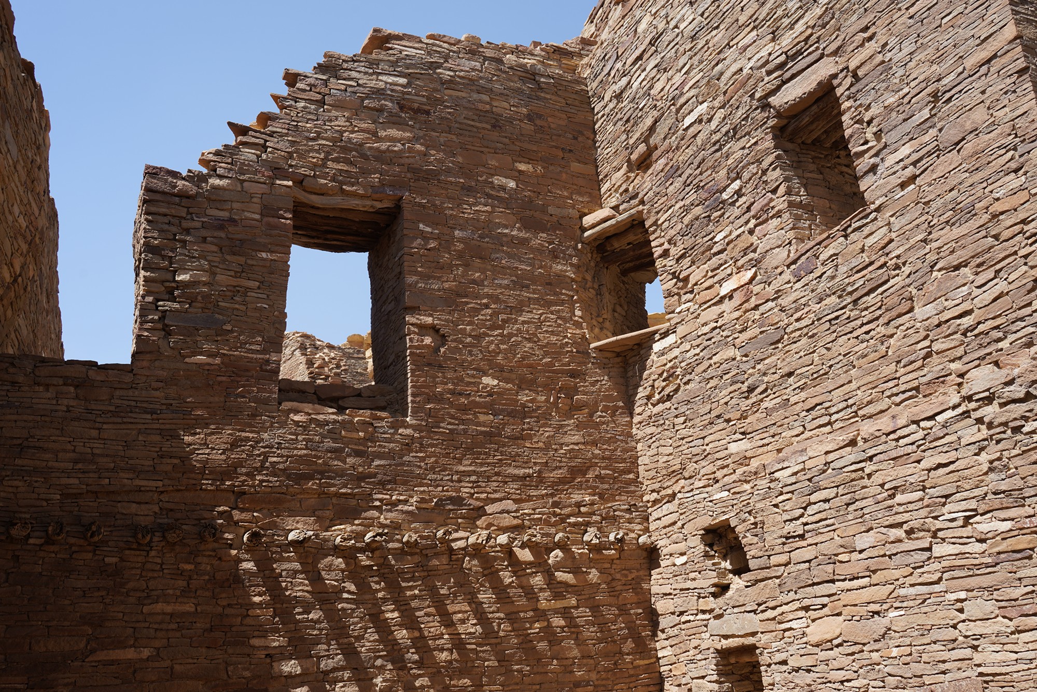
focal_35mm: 31
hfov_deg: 60.3
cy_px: 346
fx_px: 893
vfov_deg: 42.3
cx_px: 518
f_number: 10
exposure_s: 1/100
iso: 100
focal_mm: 31
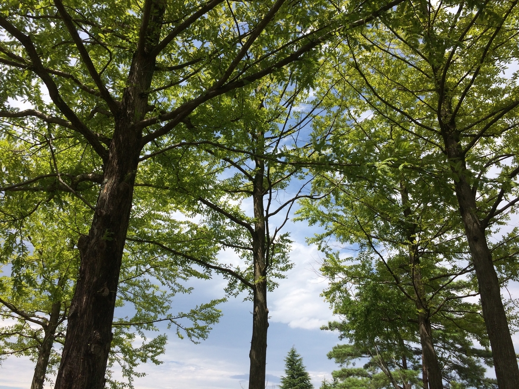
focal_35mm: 29
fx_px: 435
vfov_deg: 48.2
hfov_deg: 61.7
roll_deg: -0.6
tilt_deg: +28.5
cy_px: 194
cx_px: 260
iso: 32
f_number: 2.2
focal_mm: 4.15
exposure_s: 1/2564
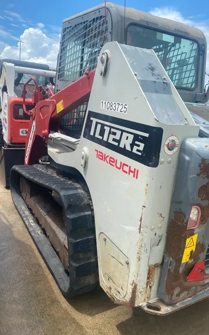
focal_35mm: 29
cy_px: 171
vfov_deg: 64.7
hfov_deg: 43.1
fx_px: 265
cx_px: 109
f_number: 1.8
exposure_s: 1/2222
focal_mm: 4.25
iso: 32
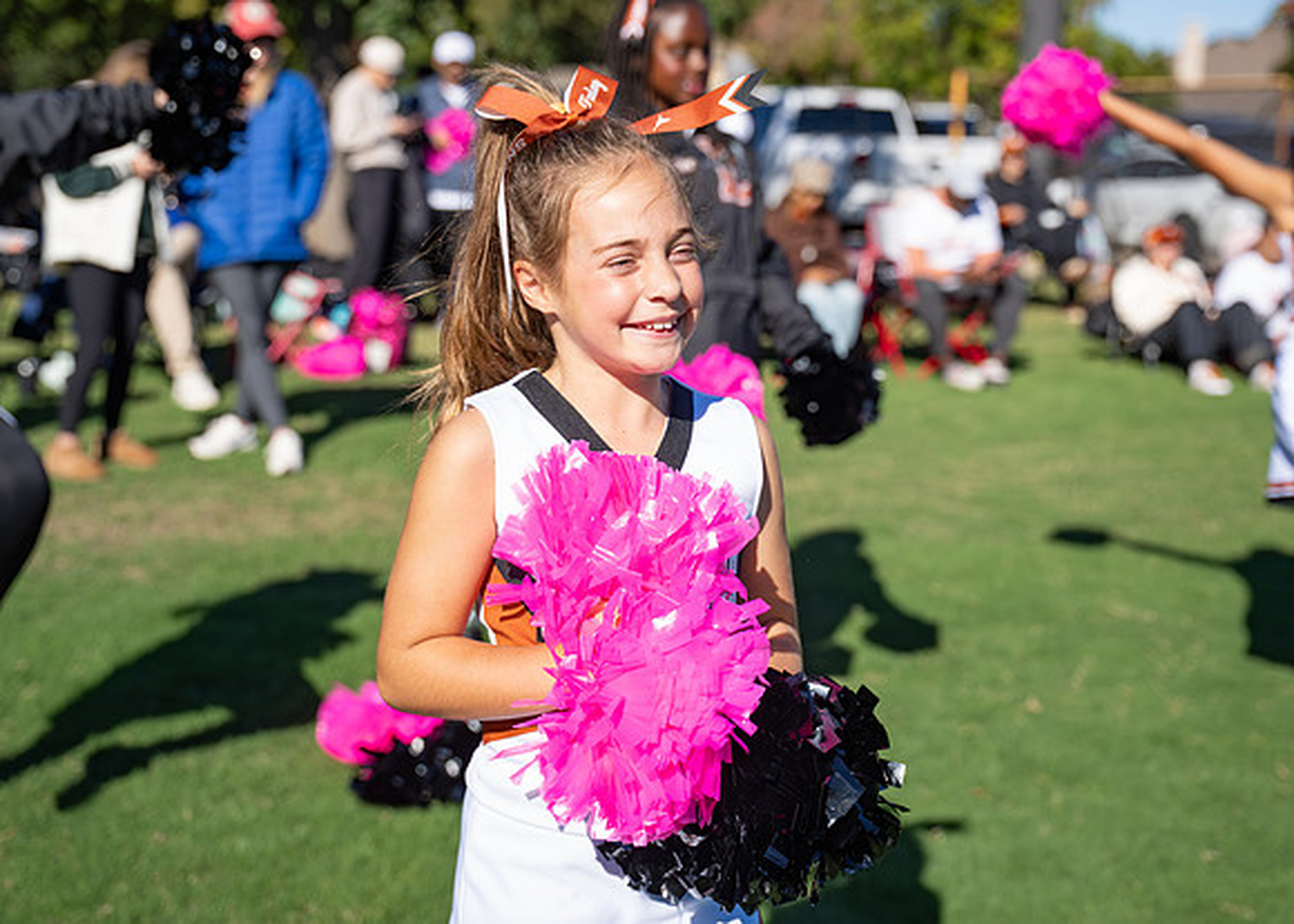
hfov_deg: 36.4
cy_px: 372
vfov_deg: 26.4
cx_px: 662
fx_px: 1967
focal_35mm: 54
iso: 250
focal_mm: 42.4
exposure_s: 1/4000
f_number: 2.8
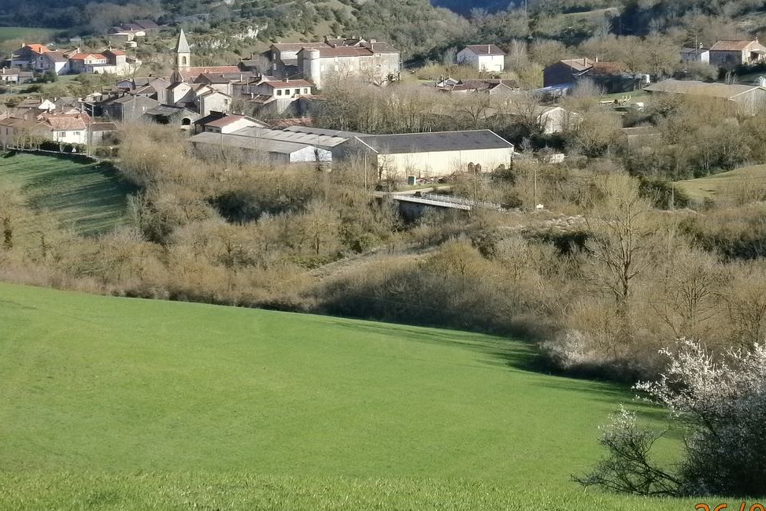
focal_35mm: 117
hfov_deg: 17.5
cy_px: 167
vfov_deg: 11.7
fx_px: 2490
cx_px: 356
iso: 80
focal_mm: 13
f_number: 4.4
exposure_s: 1/320
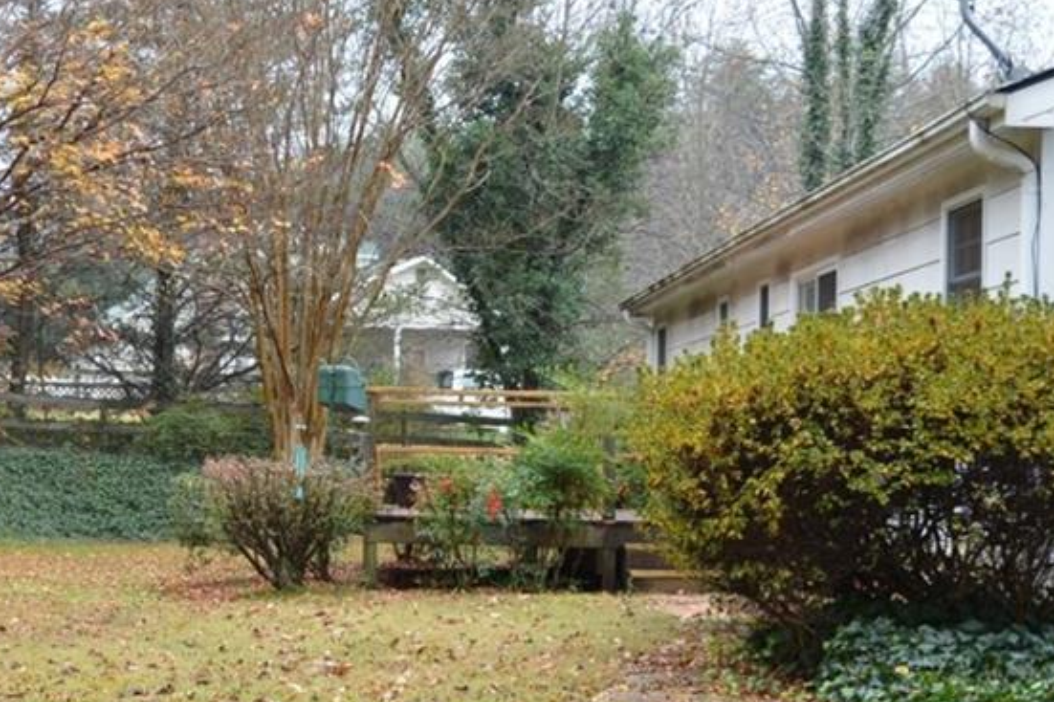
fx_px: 2283
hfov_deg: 25.8
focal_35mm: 78
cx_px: 312
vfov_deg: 17.4
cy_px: 455
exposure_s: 1/125
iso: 280
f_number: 5.6
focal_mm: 28
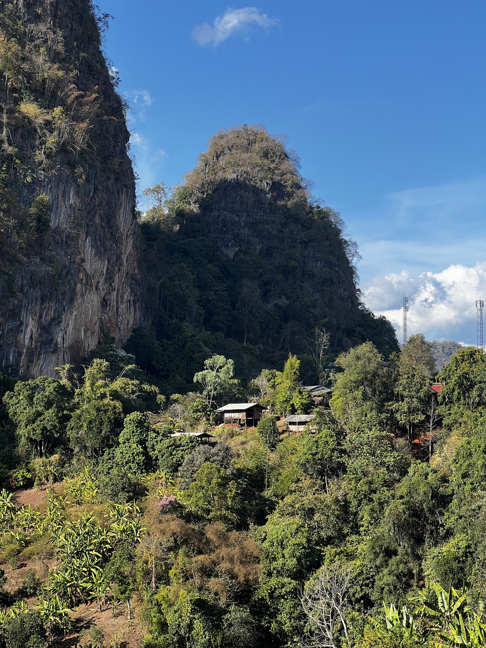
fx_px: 1441
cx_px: 243
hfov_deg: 19.1
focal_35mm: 77
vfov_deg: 25.3
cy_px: 324
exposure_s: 1/367
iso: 32
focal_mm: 9
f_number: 2.8
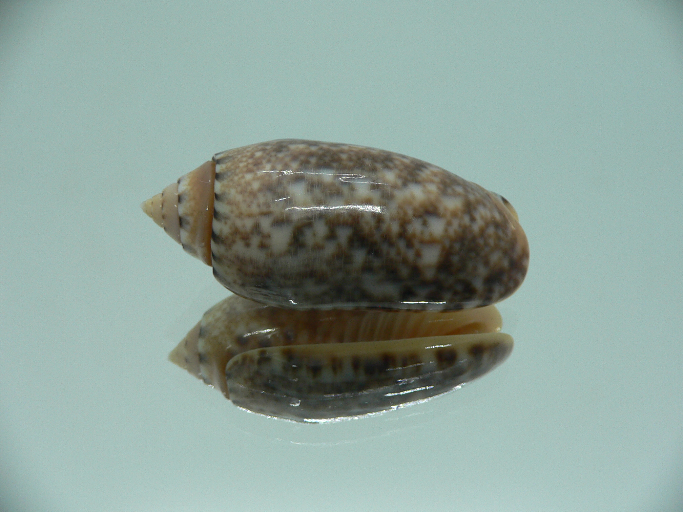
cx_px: 342
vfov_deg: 40.7
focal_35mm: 35
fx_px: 691
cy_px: 256
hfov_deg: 52.6
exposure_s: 1/60
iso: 80
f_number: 2.8
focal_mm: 4.6
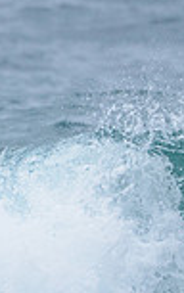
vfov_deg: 0.9
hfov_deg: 0.6
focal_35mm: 2361
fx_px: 18890
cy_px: 243
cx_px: 434
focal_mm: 500
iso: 200
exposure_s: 1/2000
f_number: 5.6
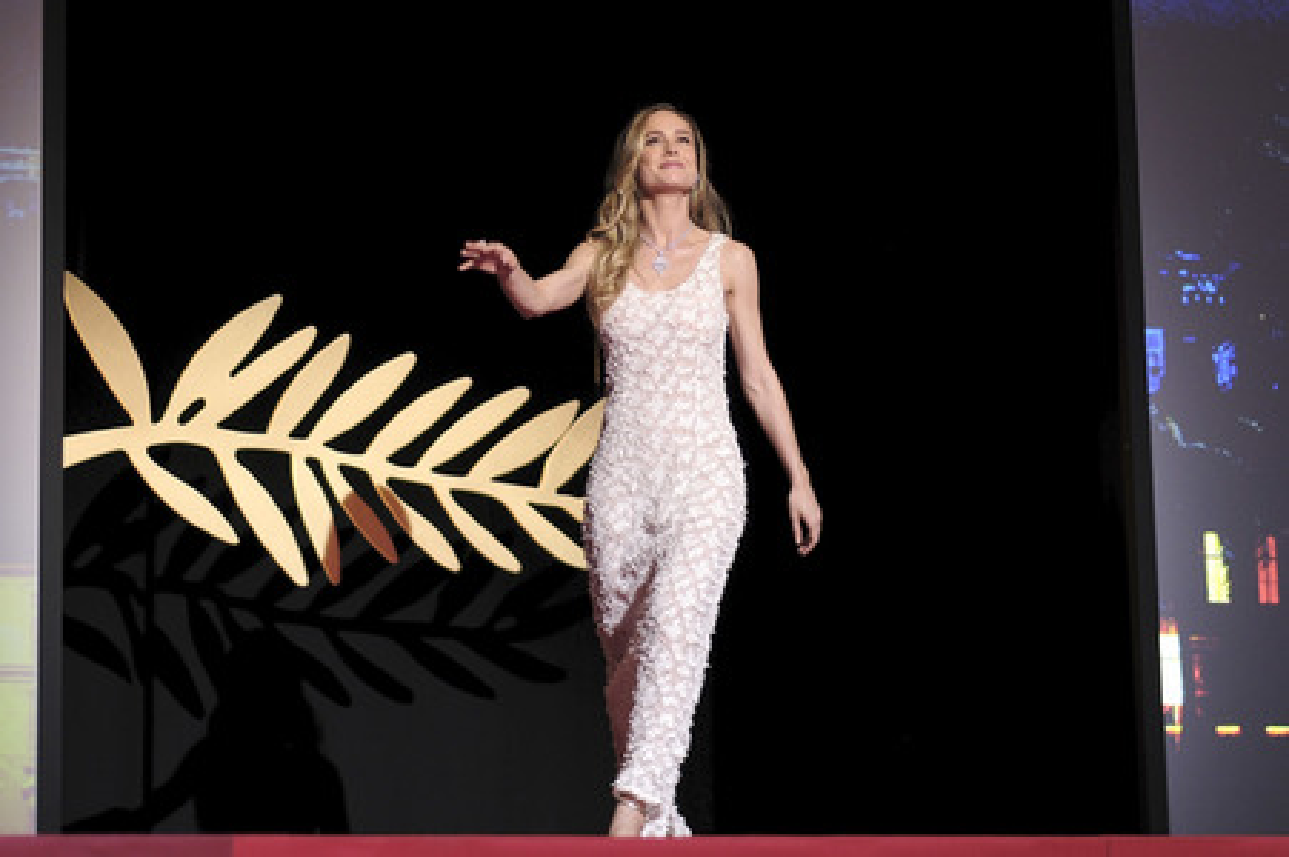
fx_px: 3005
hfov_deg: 24.2
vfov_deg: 16.2
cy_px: 428
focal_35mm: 84
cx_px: 644
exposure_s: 1/500
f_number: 1.2
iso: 1000
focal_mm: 56
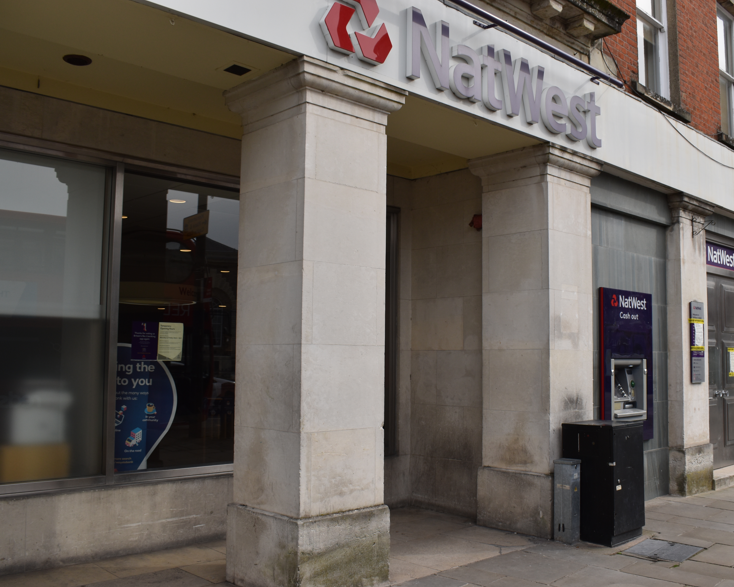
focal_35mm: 34
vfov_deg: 43.4
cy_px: 295
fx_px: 739
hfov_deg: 52.6
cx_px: 427
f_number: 8
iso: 200
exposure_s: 1/250
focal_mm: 20
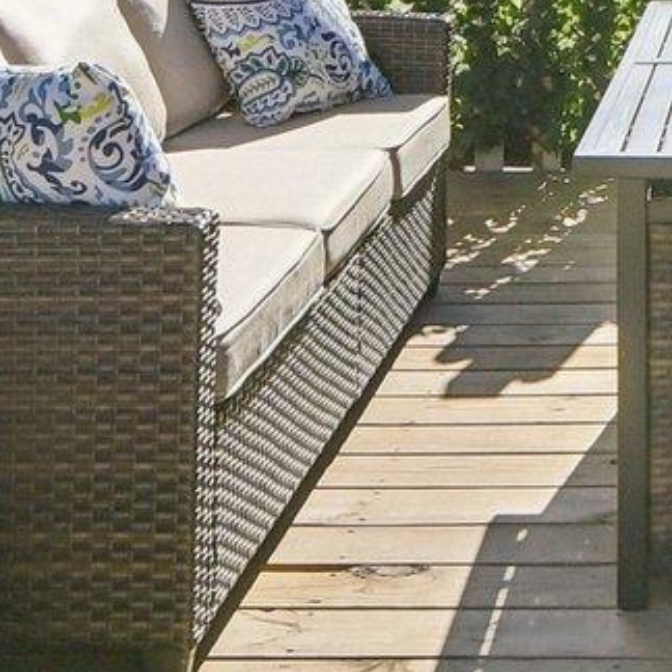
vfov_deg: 17.8
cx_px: 815
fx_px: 1948
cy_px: -289
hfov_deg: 18.5
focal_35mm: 89
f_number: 8
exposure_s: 1/640
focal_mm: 11
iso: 400
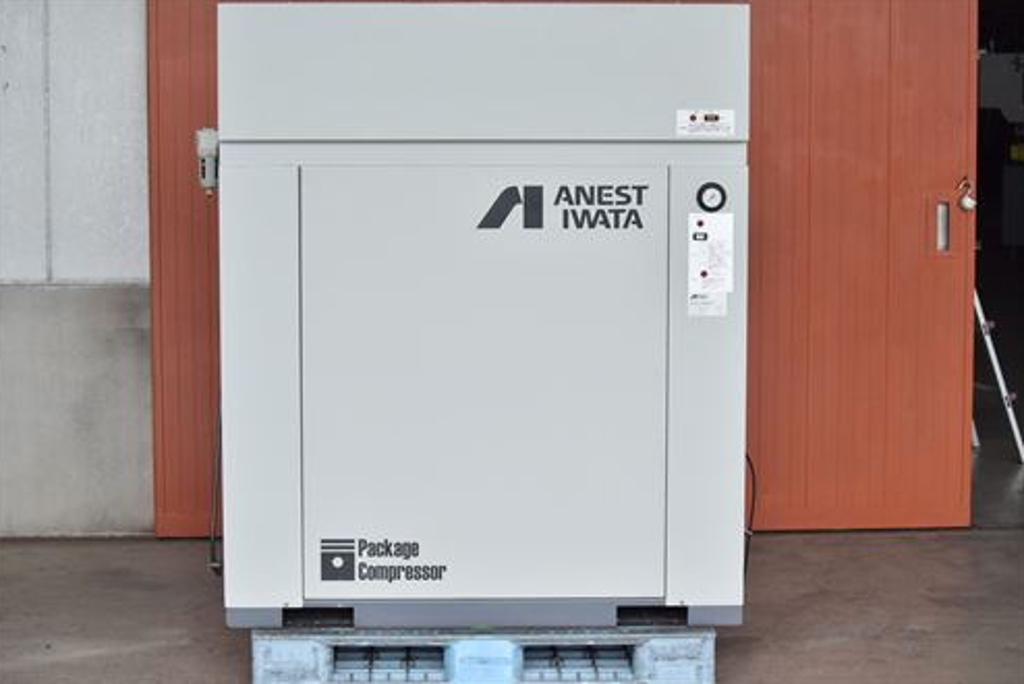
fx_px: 2377
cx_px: 508
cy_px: 340
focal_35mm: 84
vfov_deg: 16.4
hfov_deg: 24.3
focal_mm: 55
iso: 1250
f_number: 6.3
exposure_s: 1/640
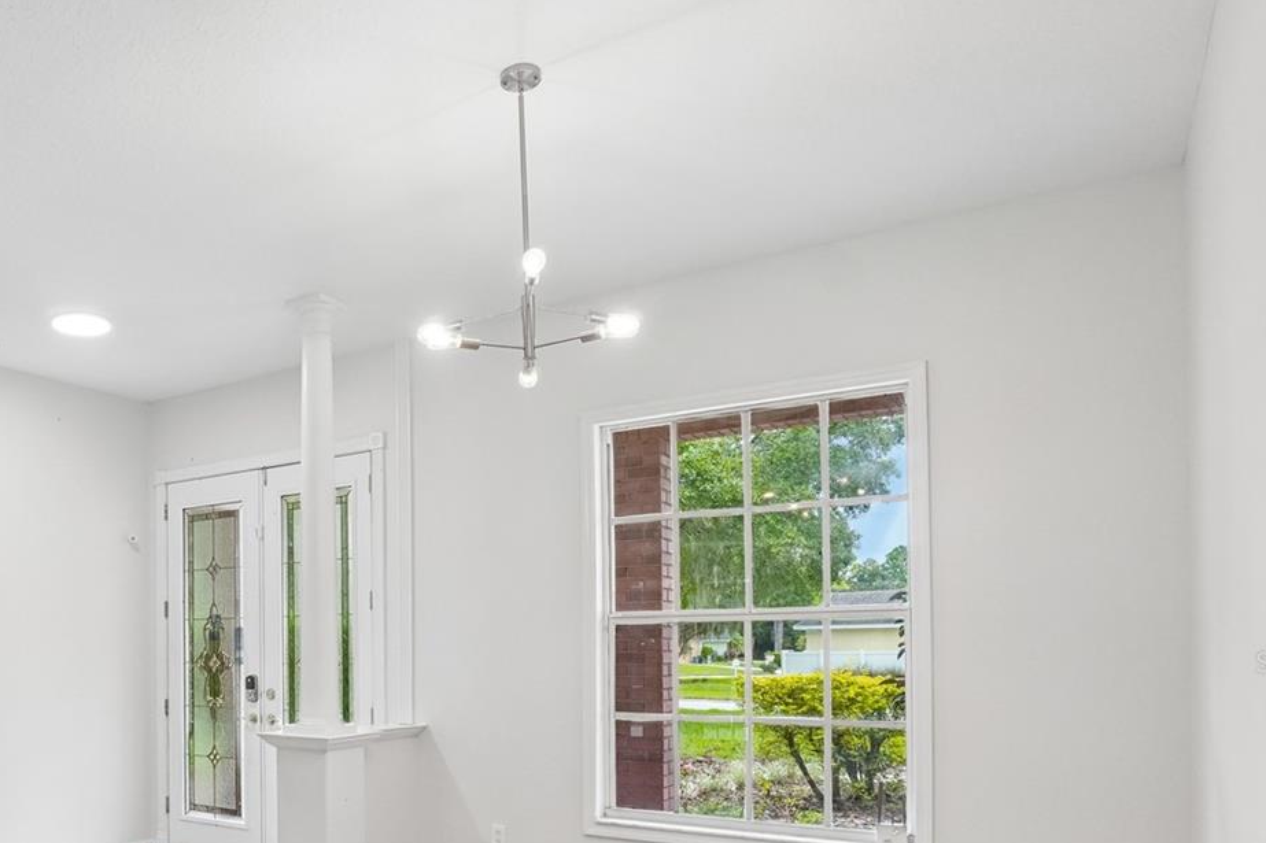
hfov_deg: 64.2
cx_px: 281
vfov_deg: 47.1
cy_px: 662
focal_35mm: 26
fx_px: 914
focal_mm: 10
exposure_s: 1/30
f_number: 8
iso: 400
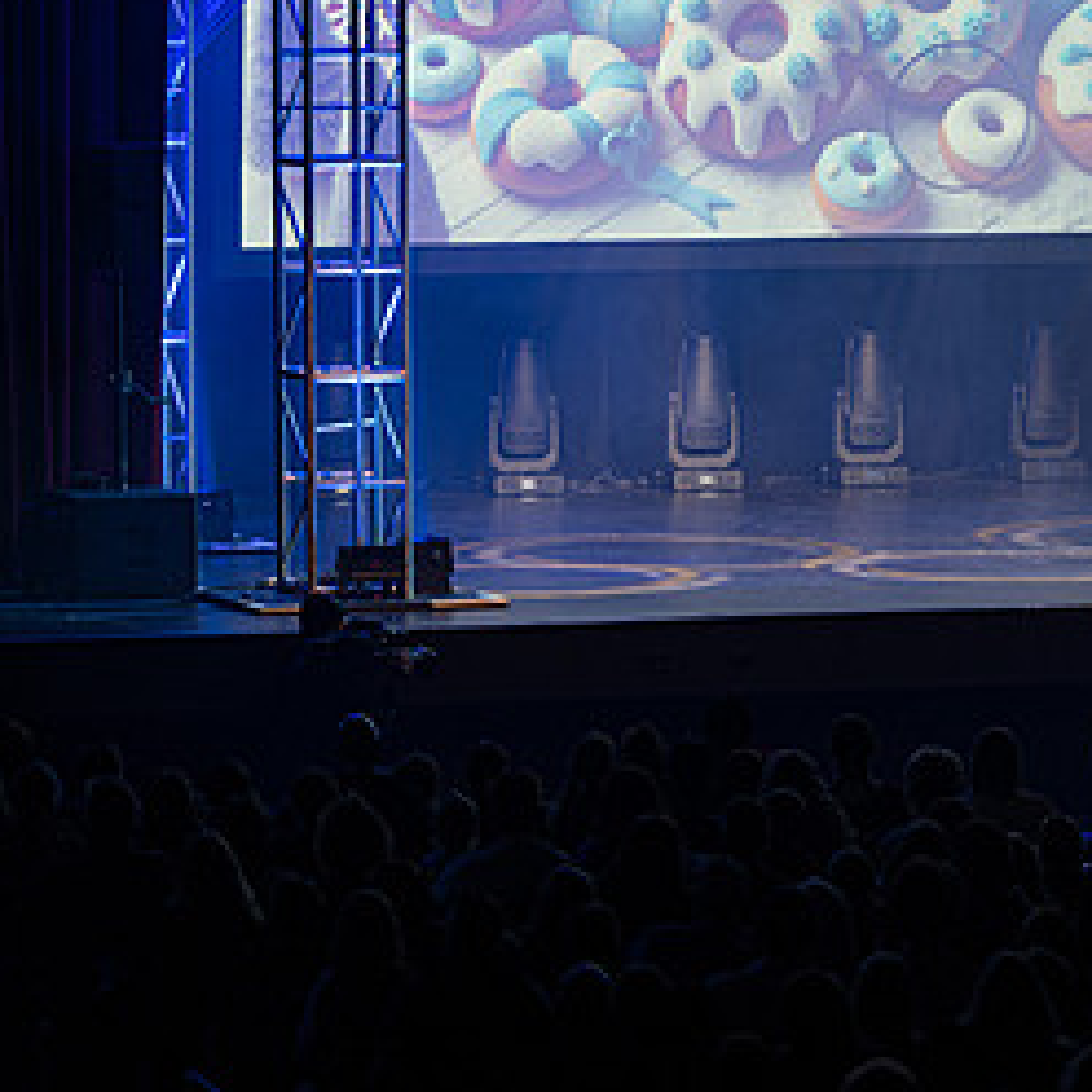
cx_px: 1232
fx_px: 9315
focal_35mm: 261
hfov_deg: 6.7
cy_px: 255
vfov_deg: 6.7
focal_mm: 120
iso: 64
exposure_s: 1/13
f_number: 2.8
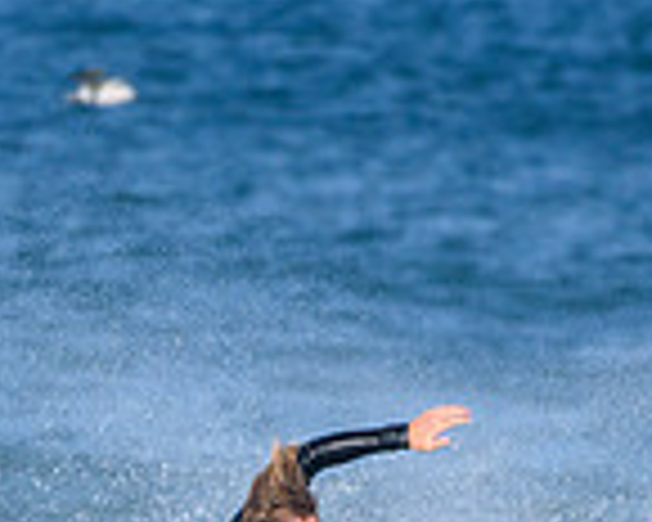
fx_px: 54204
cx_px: 184
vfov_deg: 0.6
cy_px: 862
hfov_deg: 0.7
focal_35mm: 2809
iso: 640
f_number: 5.6
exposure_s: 1/4000
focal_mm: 500
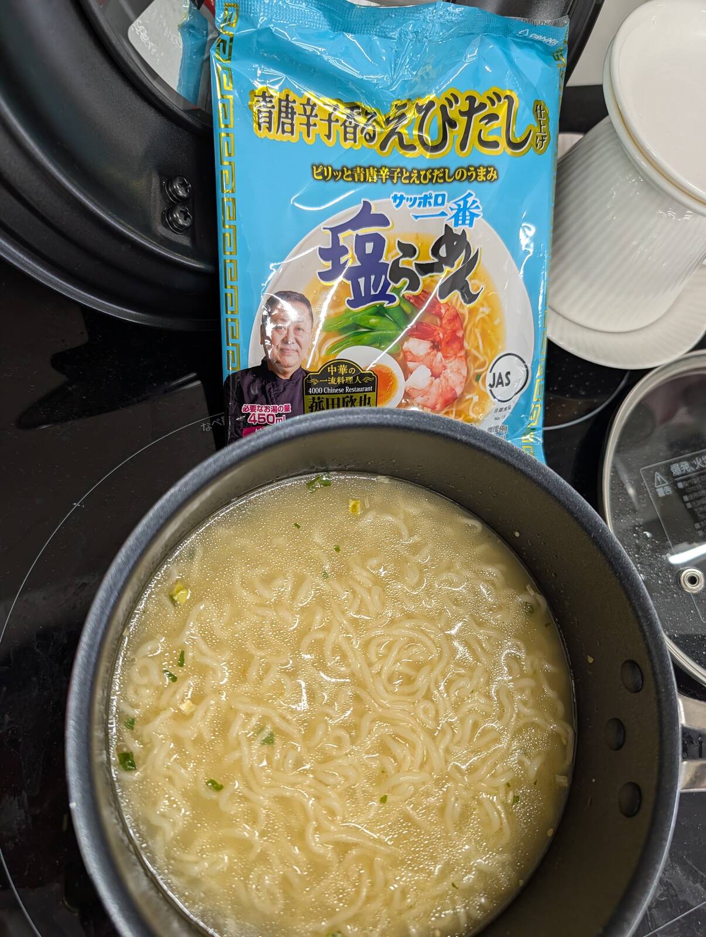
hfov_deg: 56.9
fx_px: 651
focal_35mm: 24
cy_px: 468
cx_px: 353
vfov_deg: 71.5
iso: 288
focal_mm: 6.9
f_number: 1.68
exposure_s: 1/272
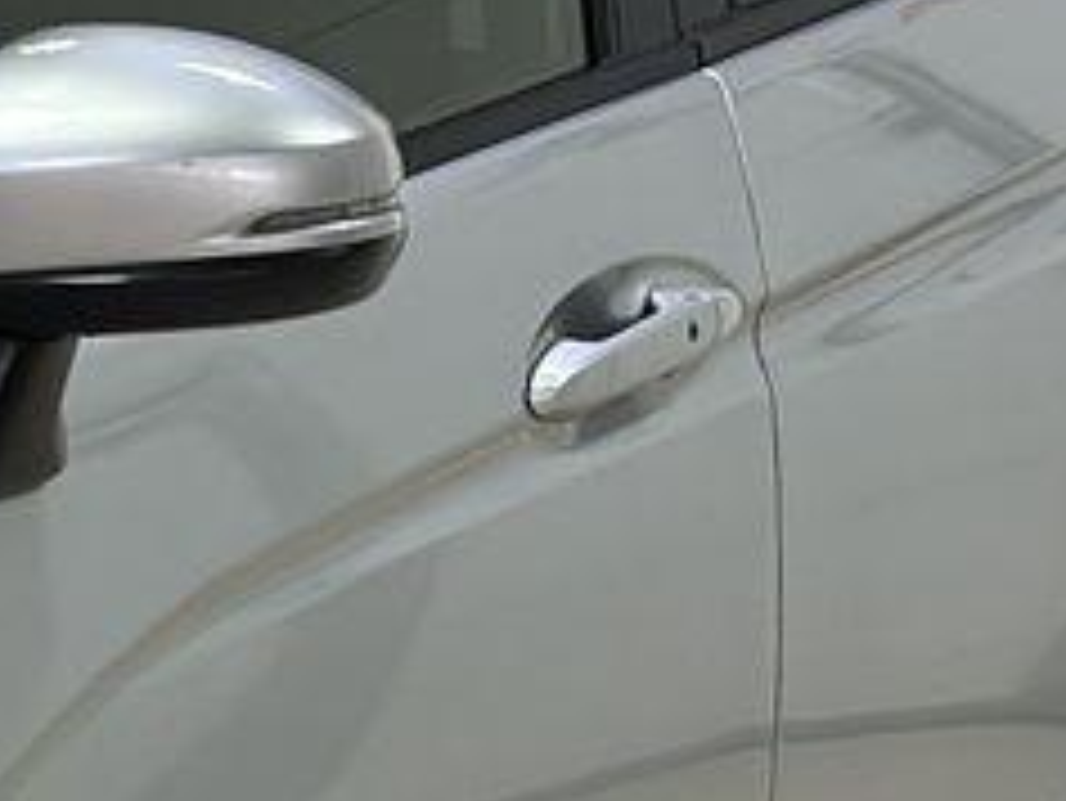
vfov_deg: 5.1
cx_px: -1120
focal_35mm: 292
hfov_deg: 6.6
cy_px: 936
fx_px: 8997
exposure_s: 1/100
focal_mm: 6.86
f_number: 1.78
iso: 80
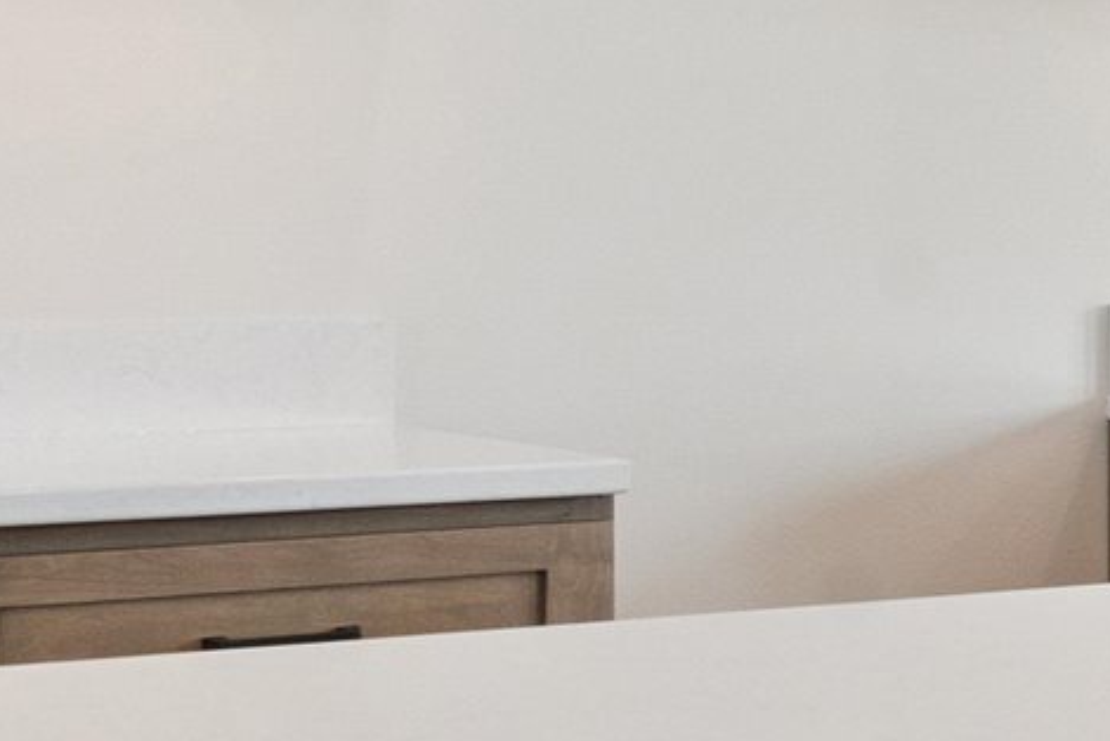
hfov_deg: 15.5
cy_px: 182
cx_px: 2069
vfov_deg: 12.3
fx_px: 3424
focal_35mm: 111
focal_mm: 17
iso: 800
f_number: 10
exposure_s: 1/250
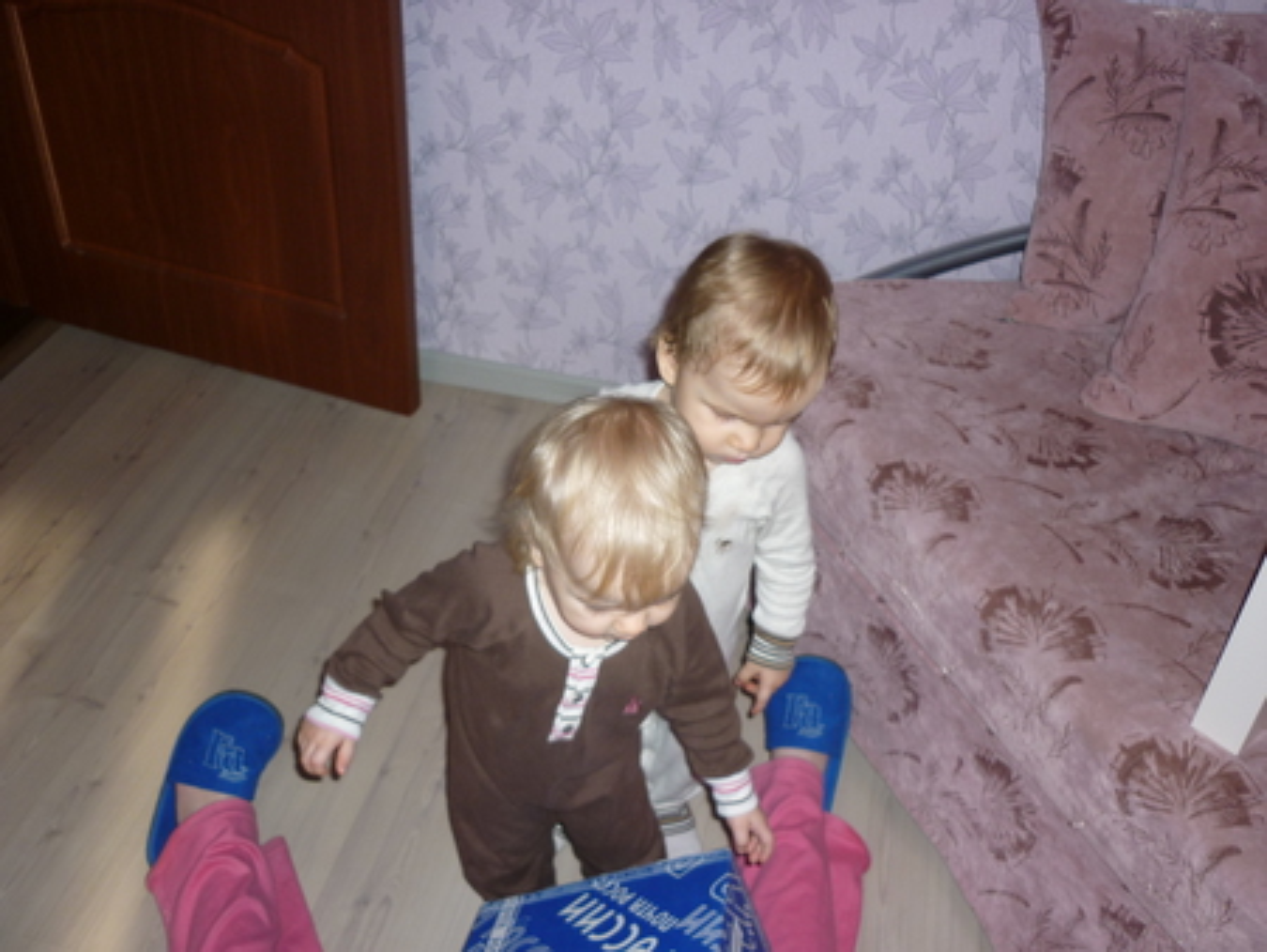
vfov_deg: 43.0
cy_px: 476
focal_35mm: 33
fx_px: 1208
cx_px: 634
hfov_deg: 55.3
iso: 100
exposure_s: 1/125
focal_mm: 5.5
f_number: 2.8
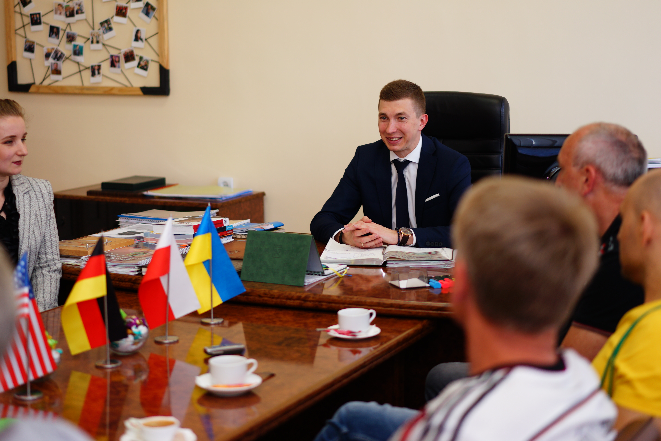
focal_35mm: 68
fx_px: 1248
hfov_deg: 29.7
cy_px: 171
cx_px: 316
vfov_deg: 20.0
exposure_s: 1/160
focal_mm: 55
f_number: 1.8
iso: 125
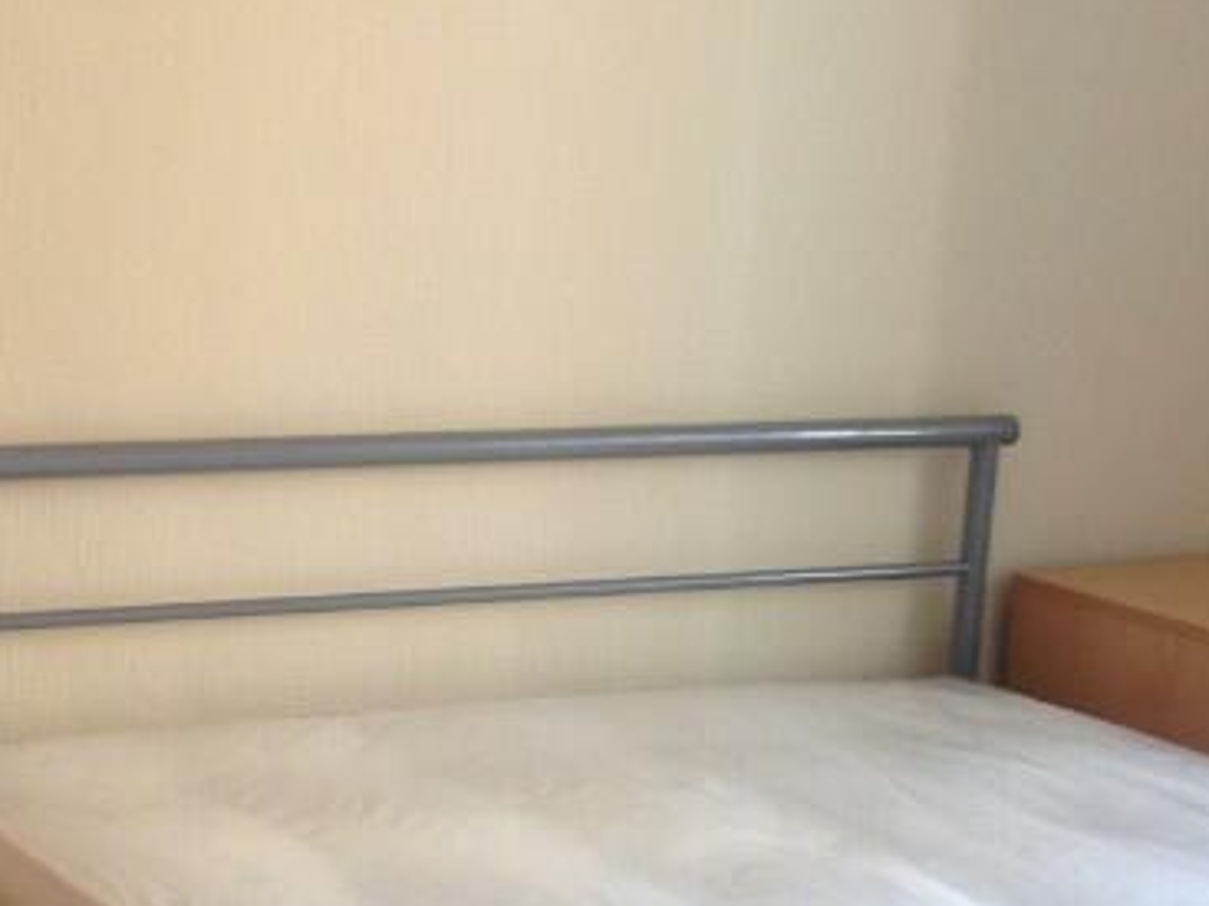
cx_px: -33
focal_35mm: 92
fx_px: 3212
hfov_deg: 20.6
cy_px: 461
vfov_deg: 16.1
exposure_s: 1/30
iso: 50
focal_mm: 4.12
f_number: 2.4
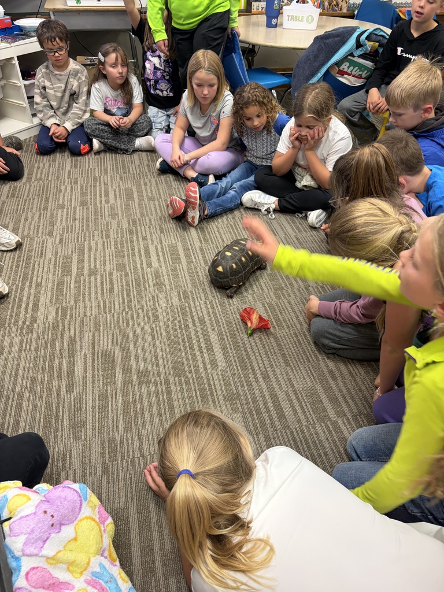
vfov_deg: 67.3
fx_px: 445
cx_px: 222
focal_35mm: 26
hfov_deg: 53.1
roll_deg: -2.3
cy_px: 296
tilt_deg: -39.6
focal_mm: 5.96
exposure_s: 1/60
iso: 160
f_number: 1.6
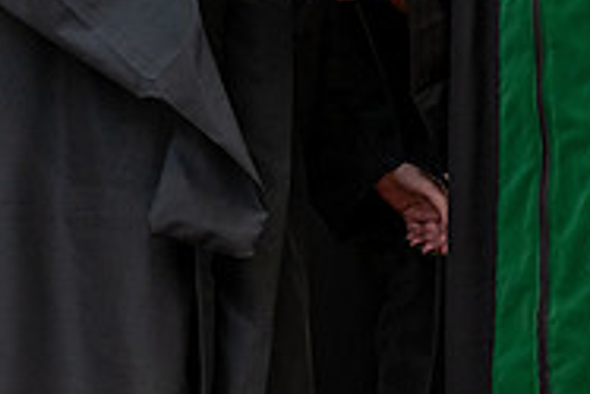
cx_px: 208
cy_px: -169
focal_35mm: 316
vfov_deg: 4.3
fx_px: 5183
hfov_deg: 6.5
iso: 1600
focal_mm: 102
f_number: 3.5
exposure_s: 1/200
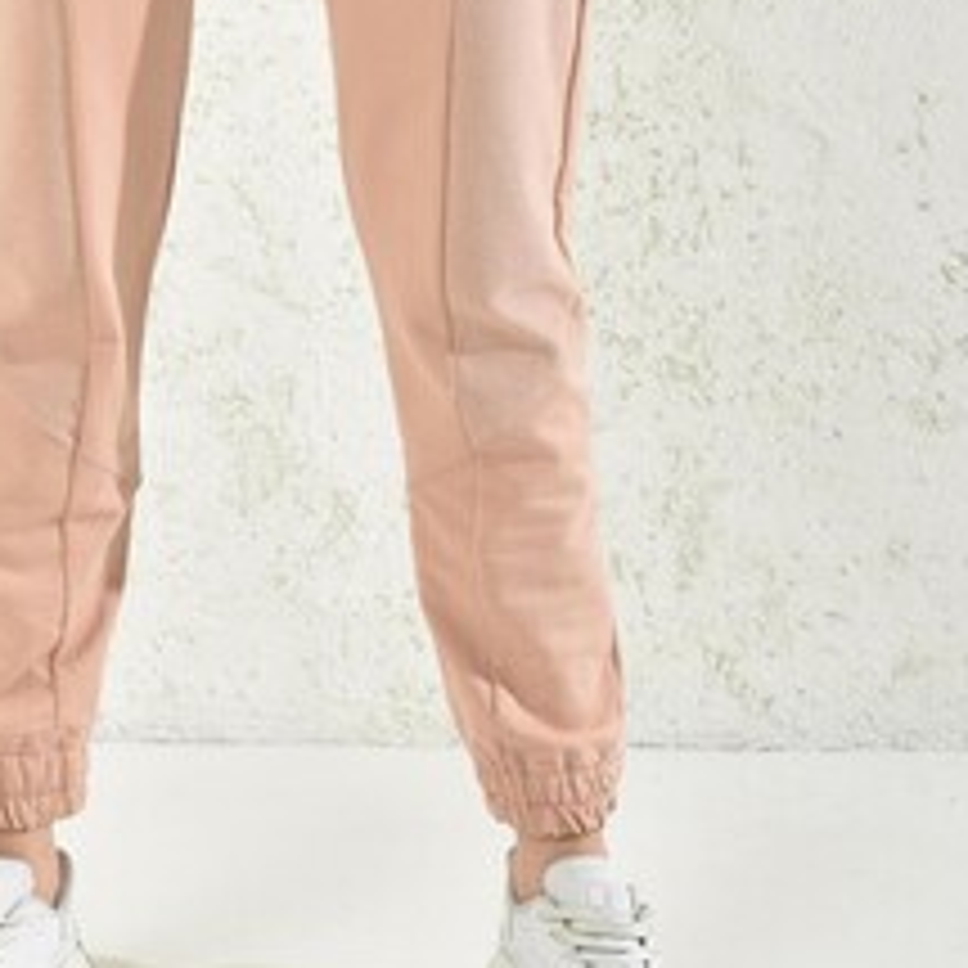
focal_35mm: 81
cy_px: 104
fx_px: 2563
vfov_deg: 21.0
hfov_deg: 21.3
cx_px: 284
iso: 100
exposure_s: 1/160
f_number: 7.1
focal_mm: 38
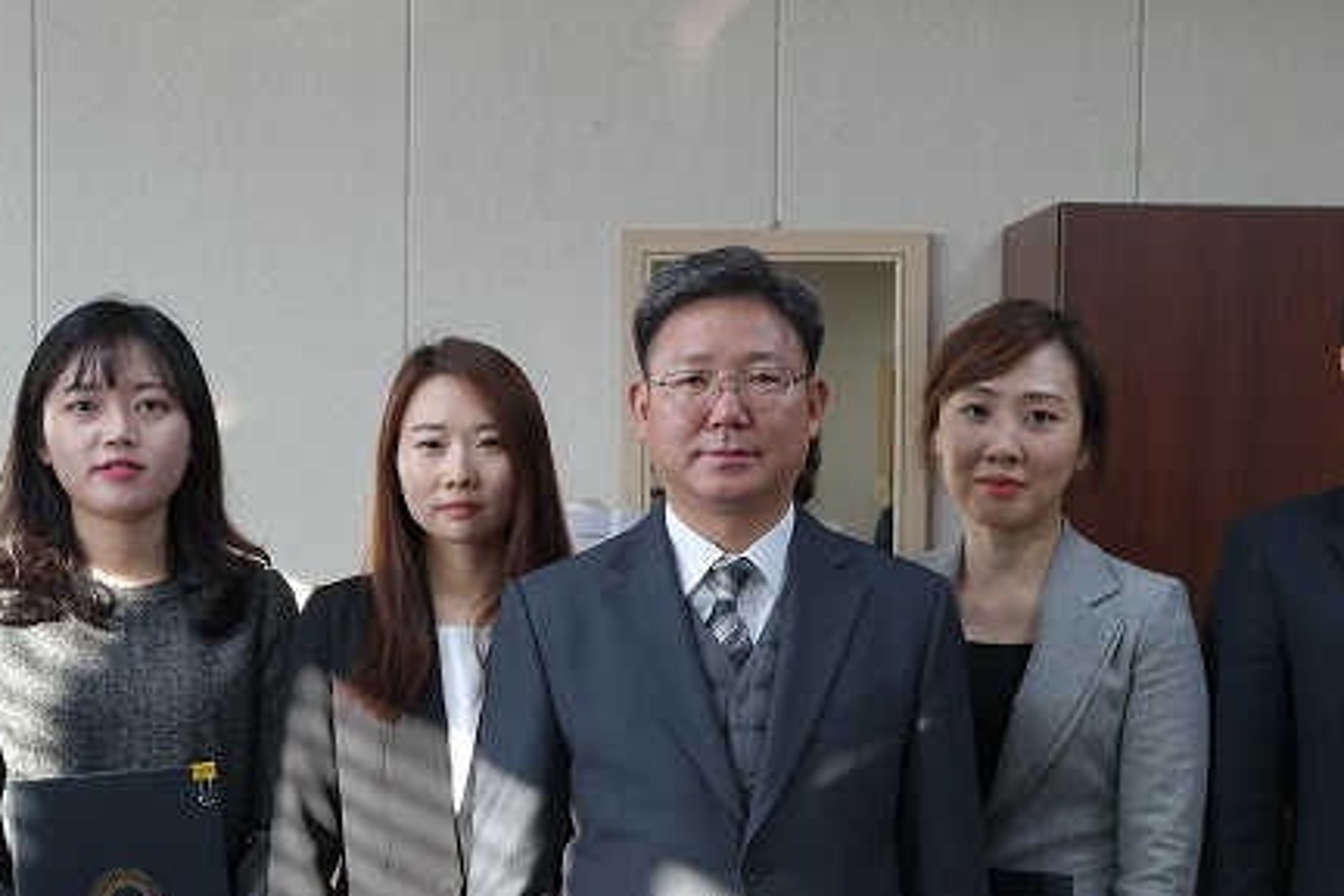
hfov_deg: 32.4
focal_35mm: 62
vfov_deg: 21.8
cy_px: 619
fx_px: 2314
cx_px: 613
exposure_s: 1/50
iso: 200
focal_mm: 24
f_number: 4
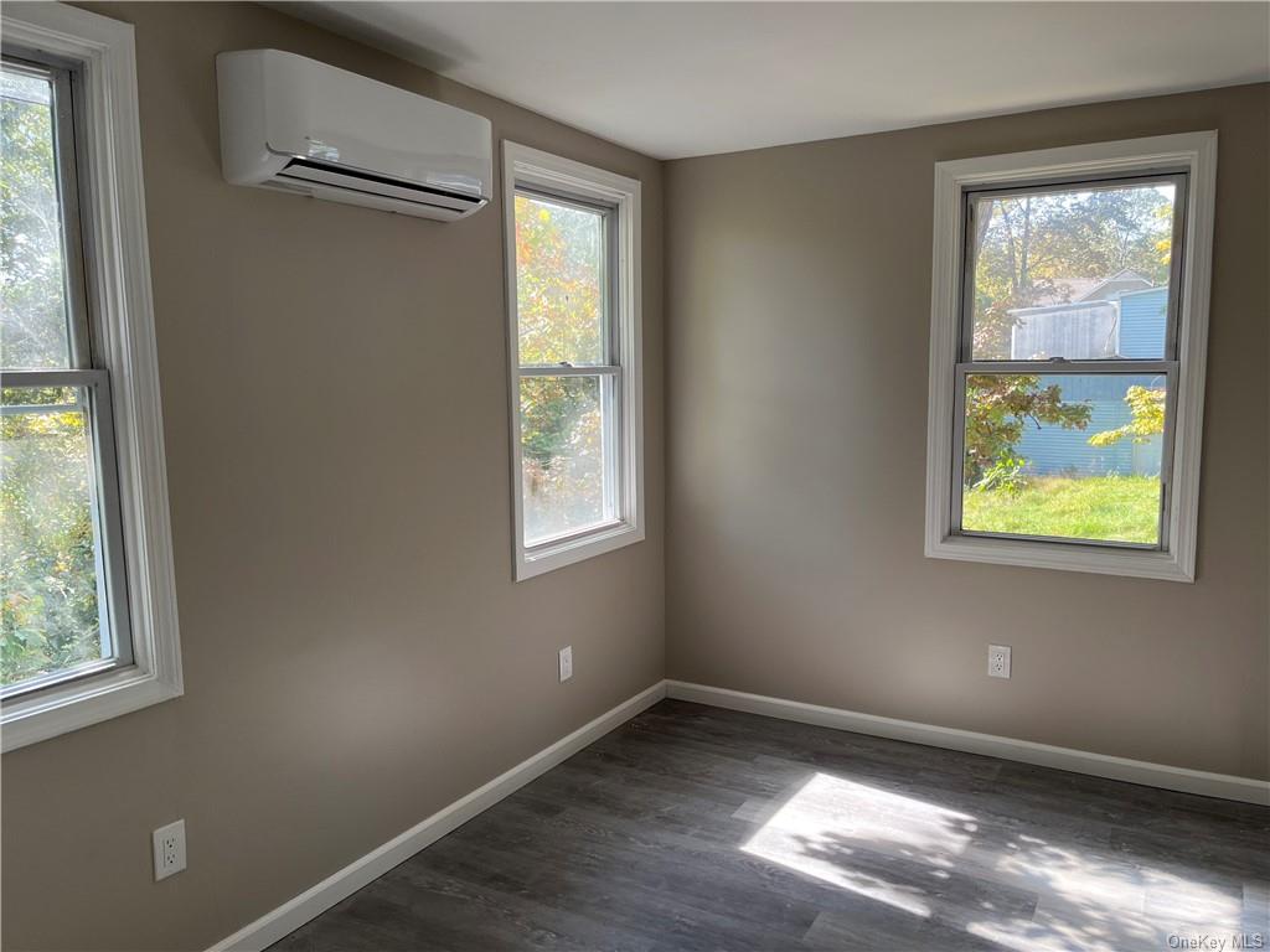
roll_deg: +0.6
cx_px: 635
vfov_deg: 53.1
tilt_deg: -8.2
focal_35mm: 26
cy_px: 476
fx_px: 954
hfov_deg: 67.3
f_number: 1.6
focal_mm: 5.1
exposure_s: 1/161
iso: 50
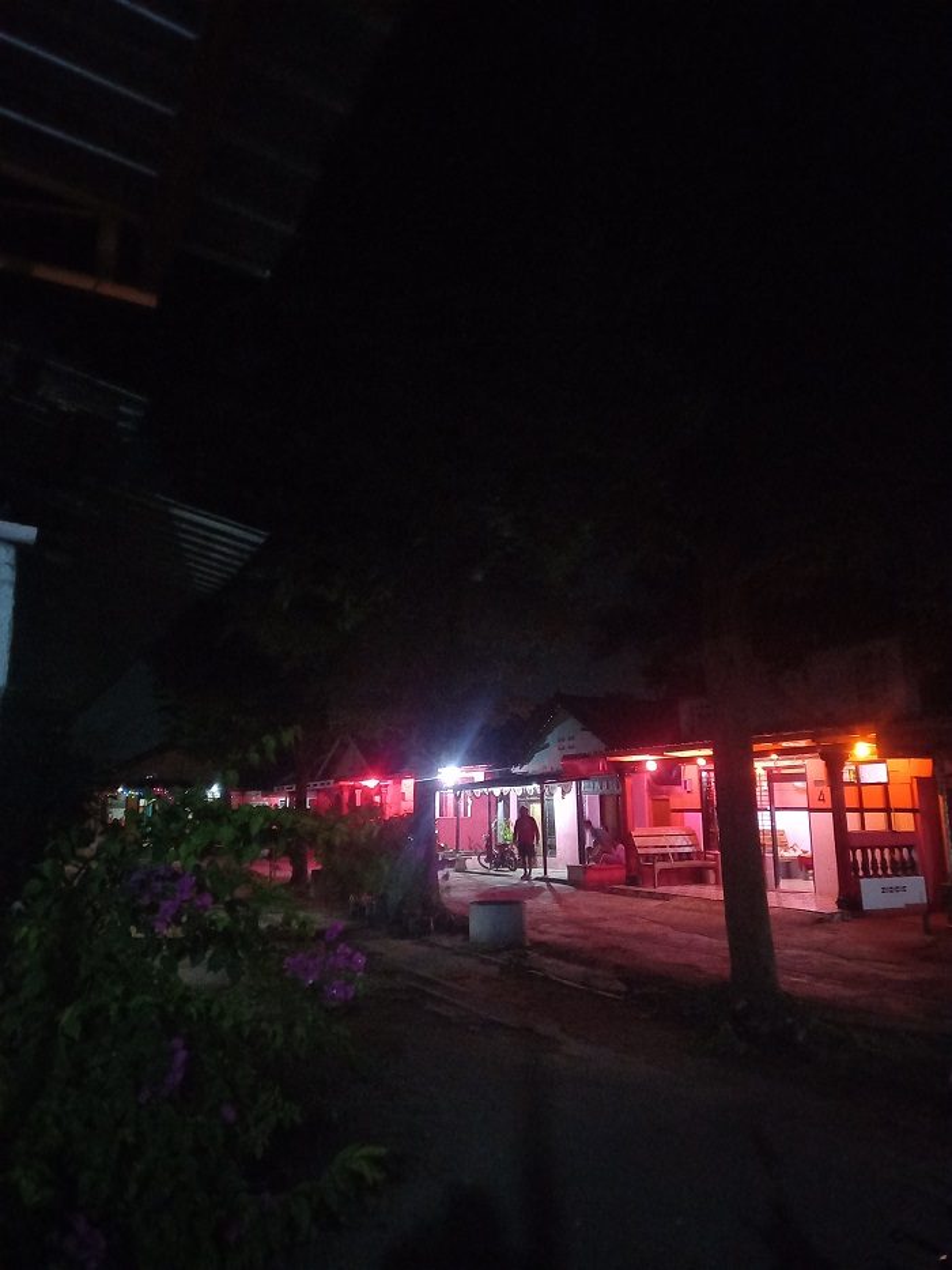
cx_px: 476
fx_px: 917
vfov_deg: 69.4
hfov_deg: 54.9
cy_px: 635
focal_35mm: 25
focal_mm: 4.6
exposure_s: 1/10
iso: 3200
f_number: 2
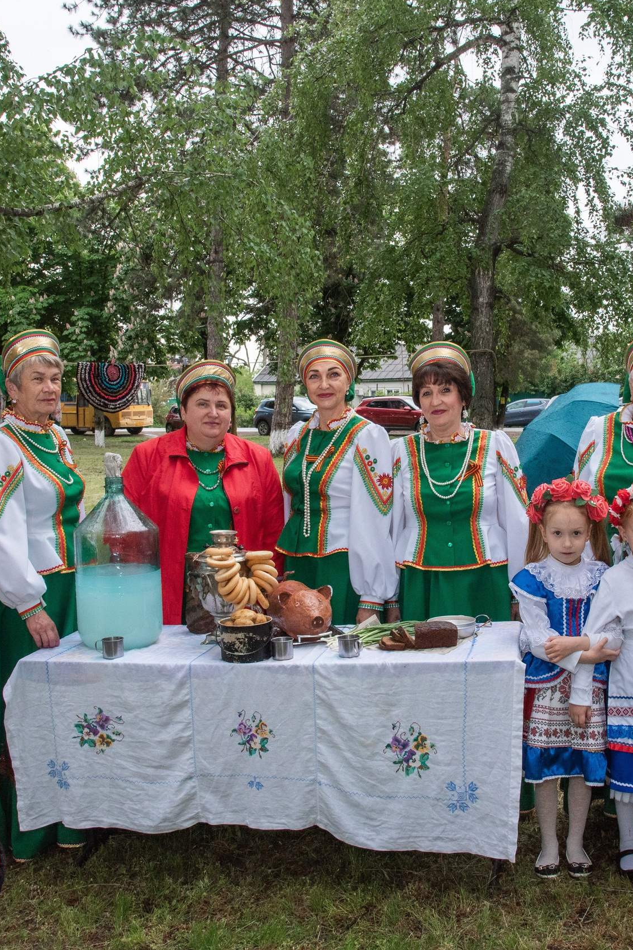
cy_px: 470
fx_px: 1082
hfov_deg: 32.5
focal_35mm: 41
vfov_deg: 47.4
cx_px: 385
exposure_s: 1/160
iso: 640
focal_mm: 27
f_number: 13
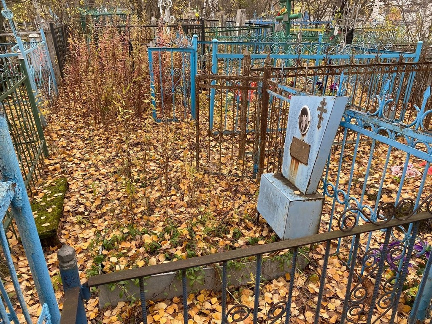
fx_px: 324
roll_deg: -2.3
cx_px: 216
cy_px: 162
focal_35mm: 26
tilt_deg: -16.3
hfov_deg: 67.3
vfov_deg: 53.1
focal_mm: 4.25
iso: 80
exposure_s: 1/122
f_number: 1.8
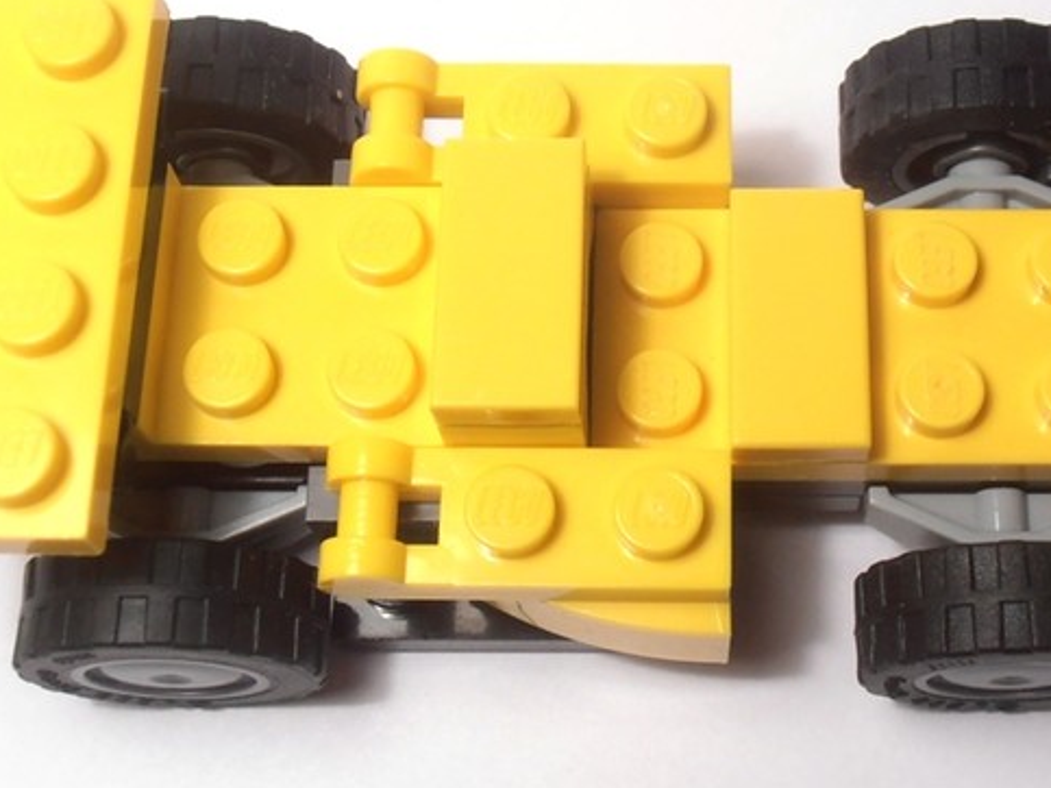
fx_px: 2094
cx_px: 690
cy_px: 308
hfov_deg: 28.0
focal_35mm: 69
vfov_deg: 21.3
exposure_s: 1/60
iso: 80
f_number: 3.9
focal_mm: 6.61
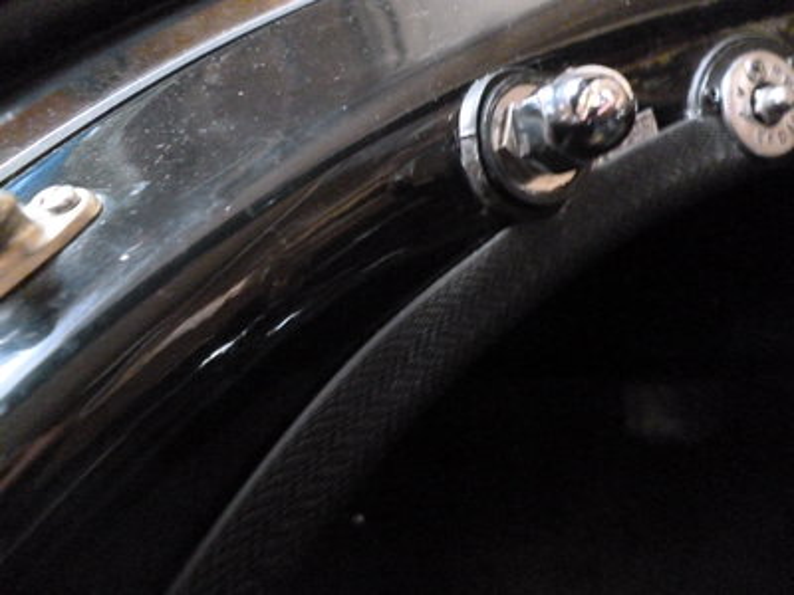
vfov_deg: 49.7
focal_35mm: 28
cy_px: 298
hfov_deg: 63.4
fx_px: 642
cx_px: 397
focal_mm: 5
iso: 1600
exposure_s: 1/4
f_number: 3.1
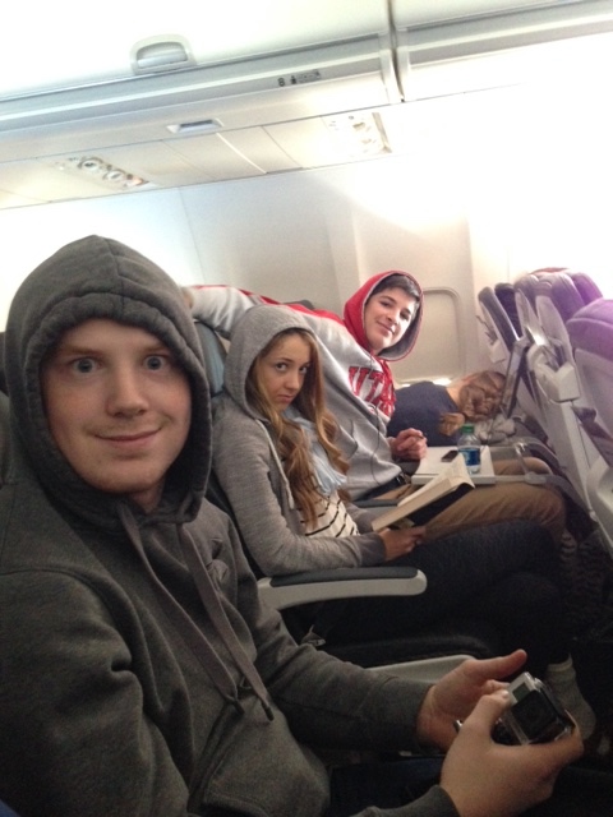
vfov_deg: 55.4
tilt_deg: -8.7
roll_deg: +3.1
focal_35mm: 33
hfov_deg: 42.9
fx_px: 779
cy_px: 408
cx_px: 306
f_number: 2.4
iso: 500
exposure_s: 1/15
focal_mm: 4.12
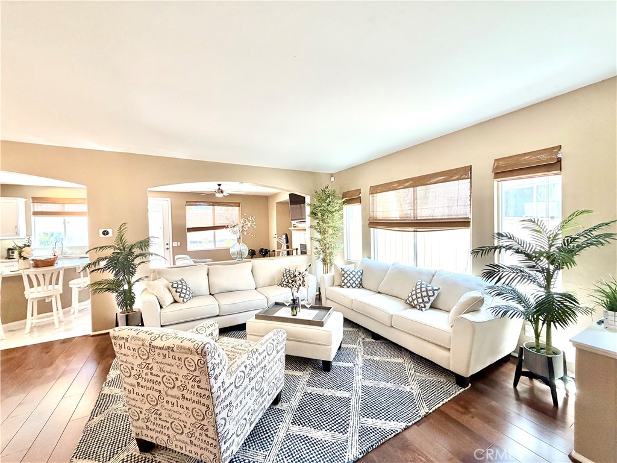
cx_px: 308
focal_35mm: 14
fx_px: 250
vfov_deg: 85.7
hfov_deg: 102.1
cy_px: 232
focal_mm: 2.22
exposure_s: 1/120
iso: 200
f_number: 2.2
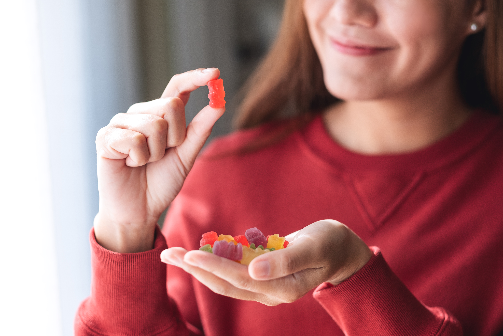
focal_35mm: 84
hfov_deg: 24.2
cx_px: 252
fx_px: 1174
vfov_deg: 16.3
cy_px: 168
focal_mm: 56
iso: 200
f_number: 2
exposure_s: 1/680
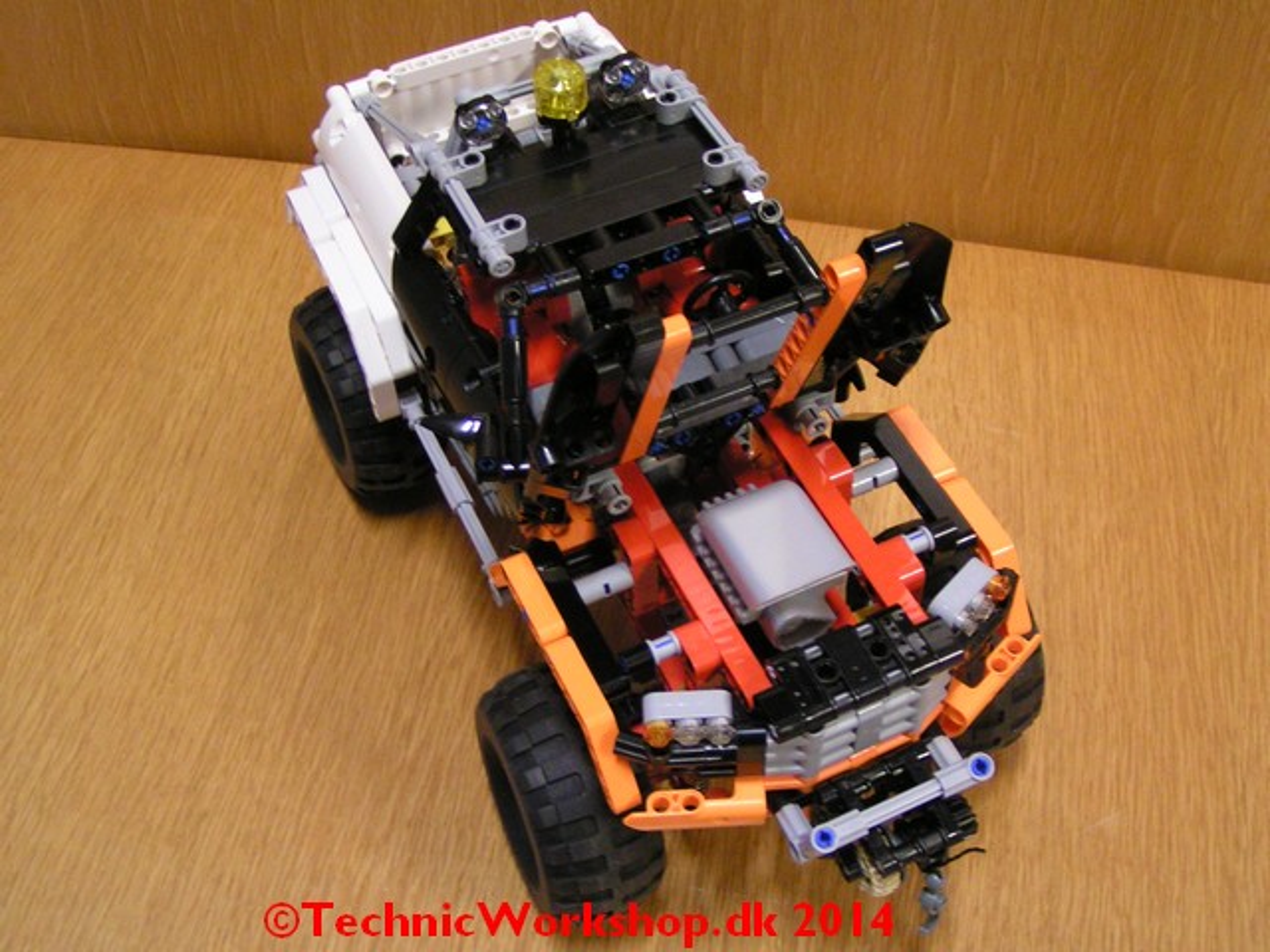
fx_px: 1394
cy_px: 476
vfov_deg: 37.7
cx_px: 635
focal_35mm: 38
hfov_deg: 49.0
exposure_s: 1/6
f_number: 2.8
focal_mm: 5.8
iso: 200
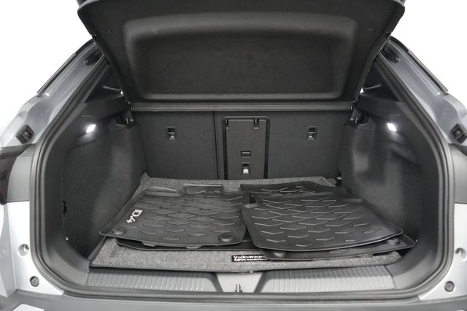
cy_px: 156
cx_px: 234
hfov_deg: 65.5
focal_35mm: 28
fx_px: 363
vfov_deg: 46.4
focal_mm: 28
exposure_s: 1/160
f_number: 2.8
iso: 10000
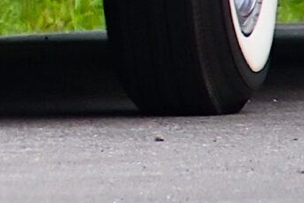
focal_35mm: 3365
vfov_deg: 0.4
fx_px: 28413
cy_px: -348
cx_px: -264
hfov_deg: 0.6
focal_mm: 300
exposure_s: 1/250
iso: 1600
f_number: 6.3
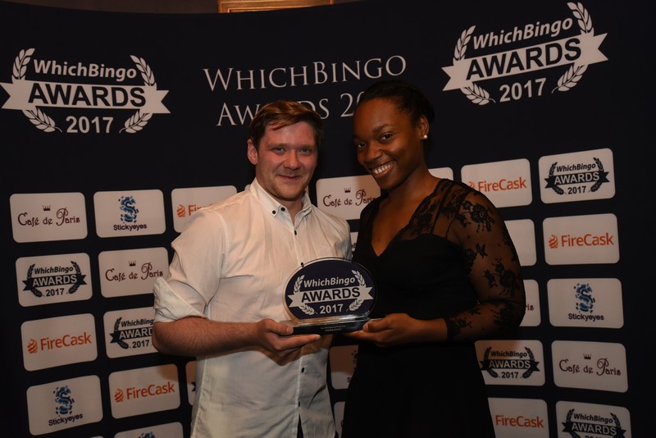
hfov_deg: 54.4
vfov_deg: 37.9
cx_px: 328
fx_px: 638
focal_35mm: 35
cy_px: 219
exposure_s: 1/100
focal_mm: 35
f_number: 4.5
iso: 2000
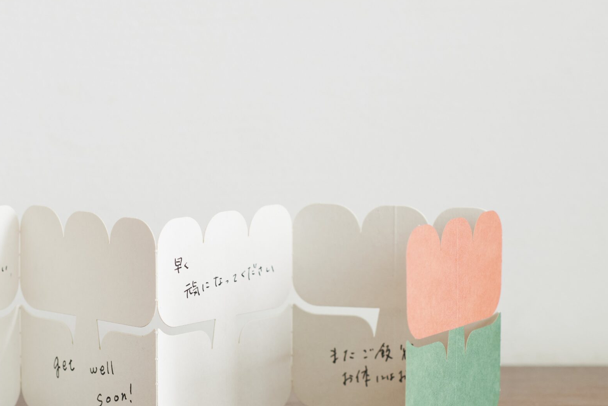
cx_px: 200
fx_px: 2348
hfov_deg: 14.7
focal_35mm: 139
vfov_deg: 9.9
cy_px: 290
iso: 400
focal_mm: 85
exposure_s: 1/15
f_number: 5.6
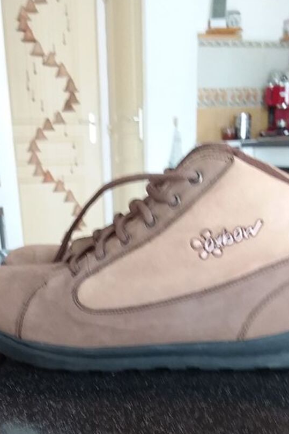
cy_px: 352
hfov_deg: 28.1
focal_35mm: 48
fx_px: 578
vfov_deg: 39.4
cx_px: 144
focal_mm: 2.91
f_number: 1.9
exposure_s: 1/33
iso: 125
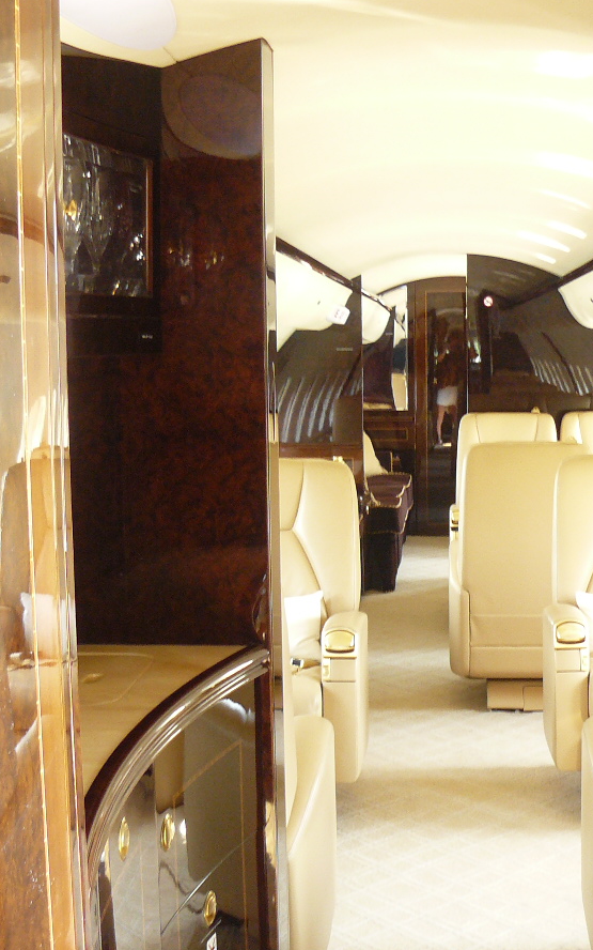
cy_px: 491
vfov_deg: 36.9
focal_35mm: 55
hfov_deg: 23.4
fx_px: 1422
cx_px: 427
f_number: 2.8
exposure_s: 1/20
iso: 200
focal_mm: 6
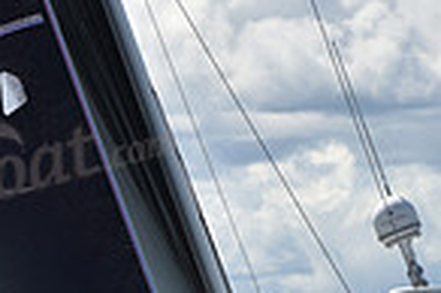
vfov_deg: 1.7
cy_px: 578
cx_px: 335
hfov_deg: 2.6
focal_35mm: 794
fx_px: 9716
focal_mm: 200
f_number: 10
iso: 250
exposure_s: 1/800
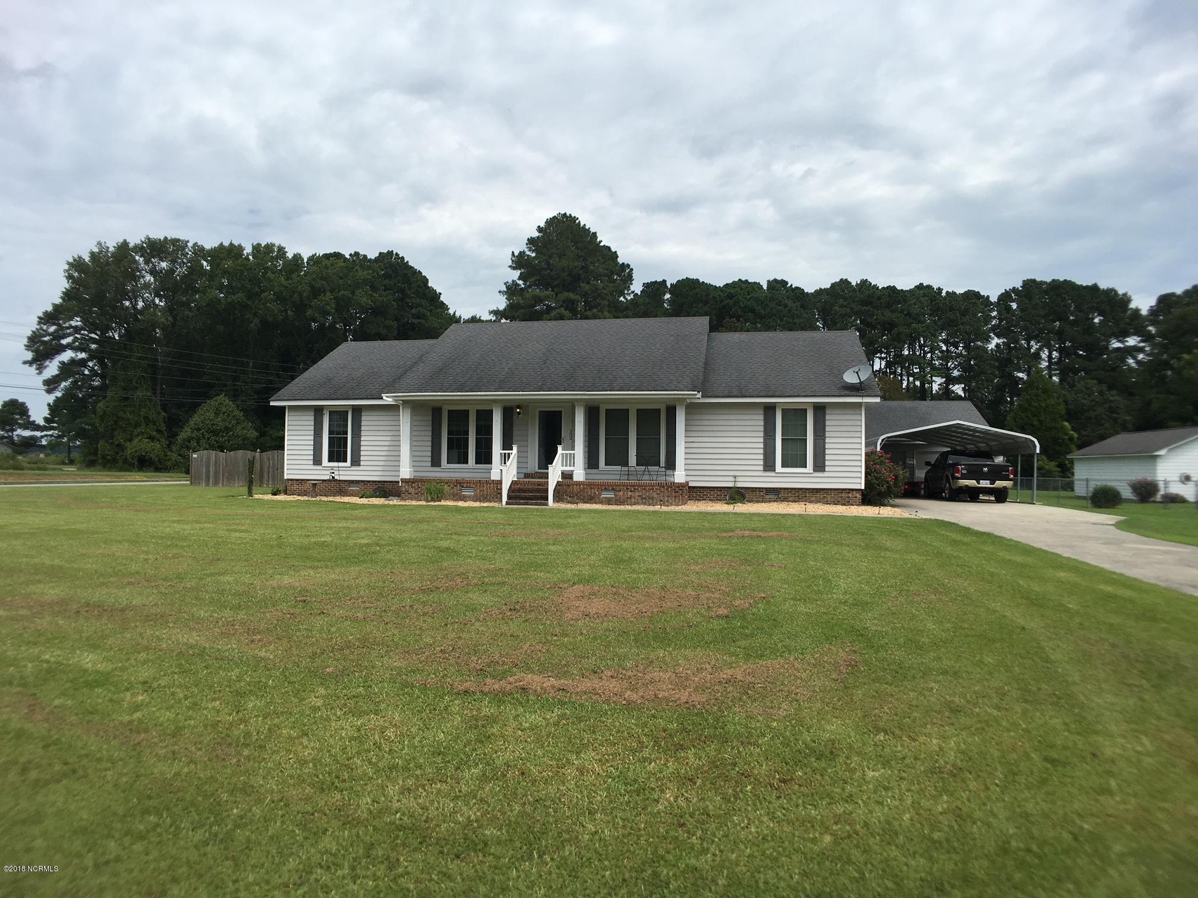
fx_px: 1004
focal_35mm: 29
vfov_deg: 48.2
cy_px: 449
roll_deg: -0.2
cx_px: 599
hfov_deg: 61.7
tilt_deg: +2.0
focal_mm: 4.15
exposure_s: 1/2404
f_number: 2.2
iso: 25
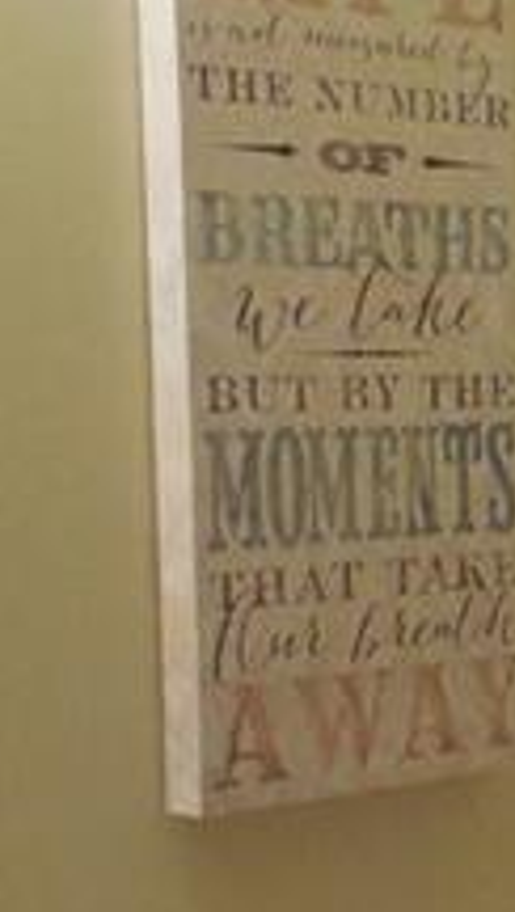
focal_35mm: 116
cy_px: 798
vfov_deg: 18.2
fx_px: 2807
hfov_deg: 10.4
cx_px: 469
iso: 800
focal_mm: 5.3
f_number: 3.2
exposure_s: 1/40
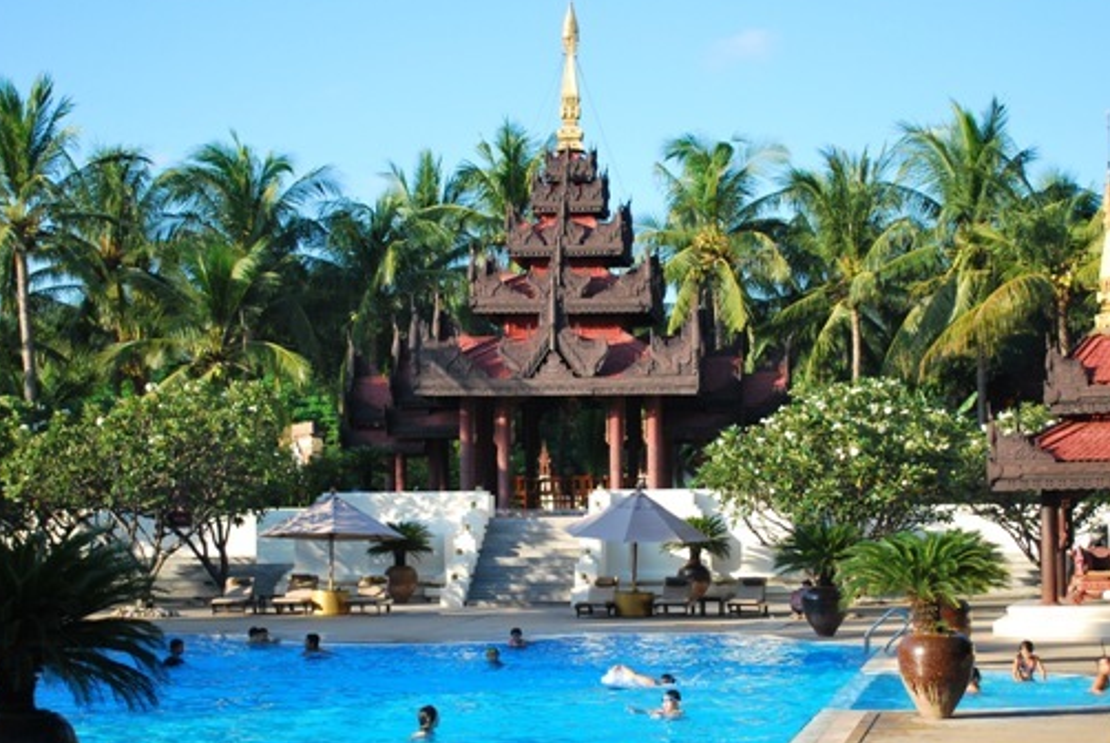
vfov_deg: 21.0
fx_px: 2006
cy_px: 405
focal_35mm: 65
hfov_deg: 30.9
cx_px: 570
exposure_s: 1/400
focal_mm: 34
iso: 200
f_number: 5
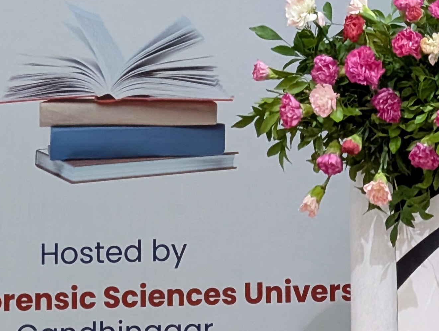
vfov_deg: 9.7
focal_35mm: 151
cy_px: -105
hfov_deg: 12.9
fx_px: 1918
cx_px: 449
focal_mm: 6.9
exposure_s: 1/59.4
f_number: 1.68
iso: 749
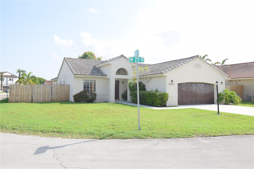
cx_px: 127
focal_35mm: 30
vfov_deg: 43.6
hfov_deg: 61.9
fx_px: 212
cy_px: 84
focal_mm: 20
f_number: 8
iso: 220
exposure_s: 1/250
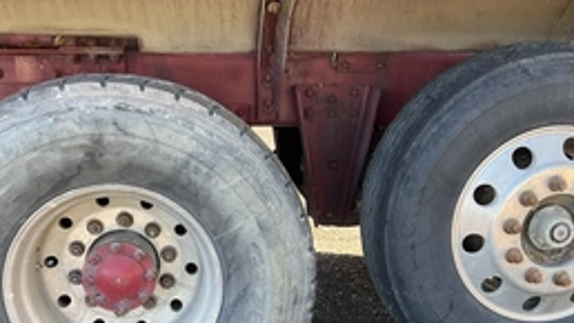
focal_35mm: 49
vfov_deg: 24.1
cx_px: 287
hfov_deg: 42.1
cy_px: 254
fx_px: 746
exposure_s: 1/122
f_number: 1.8
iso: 25
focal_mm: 3
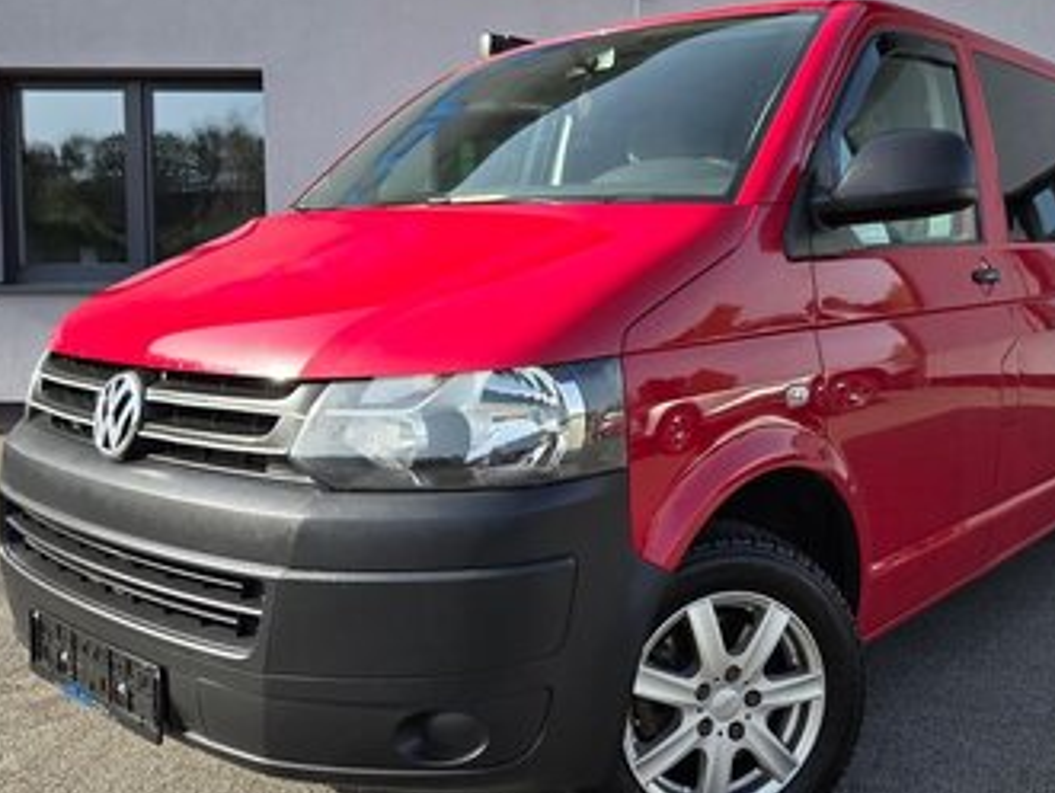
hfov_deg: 53.7
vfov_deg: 41.7
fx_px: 1037
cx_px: 604
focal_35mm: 34
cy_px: 329
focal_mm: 5.4
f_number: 1.8
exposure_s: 1/1414
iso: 80
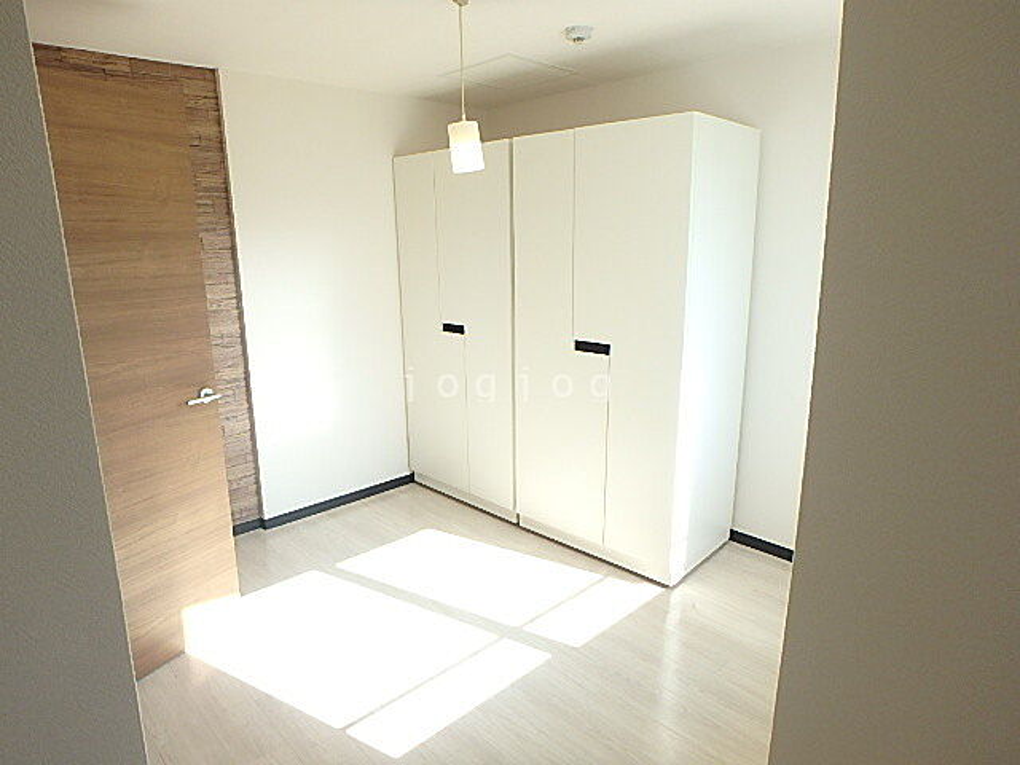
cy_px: 382
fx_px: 619
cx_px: 510
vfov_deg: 63.4
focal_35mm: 21
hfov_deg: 79.0
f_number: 3.5
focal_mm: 3.7
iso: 125
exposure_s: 1/100
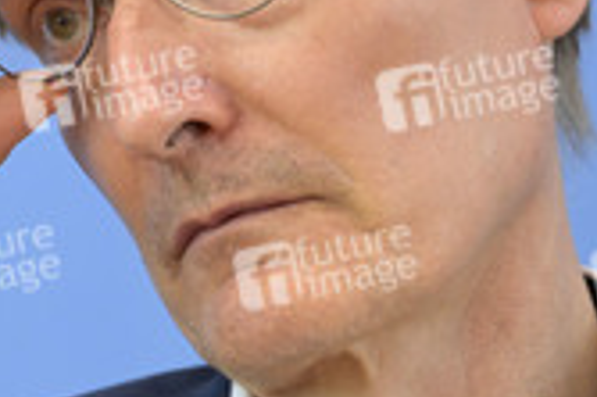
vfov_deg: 1.7
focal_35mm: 810
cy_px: 0
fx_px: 13419
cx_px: 16
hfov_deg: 2.5
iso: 4000
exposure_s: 1/500
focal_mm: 300
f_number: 5.6
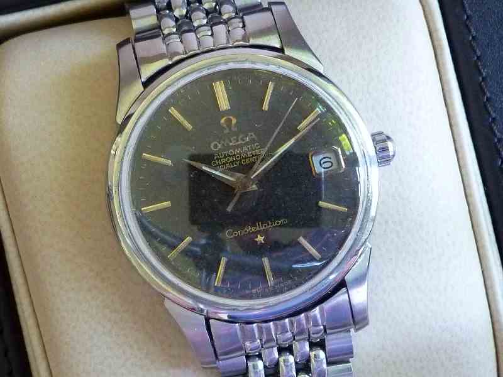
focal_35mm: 65
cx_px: 252
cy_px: 188
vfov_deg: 22.6
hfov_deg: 29.8
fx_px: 945
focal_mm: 5.8
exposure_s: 1/20
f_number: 3.6
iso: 400
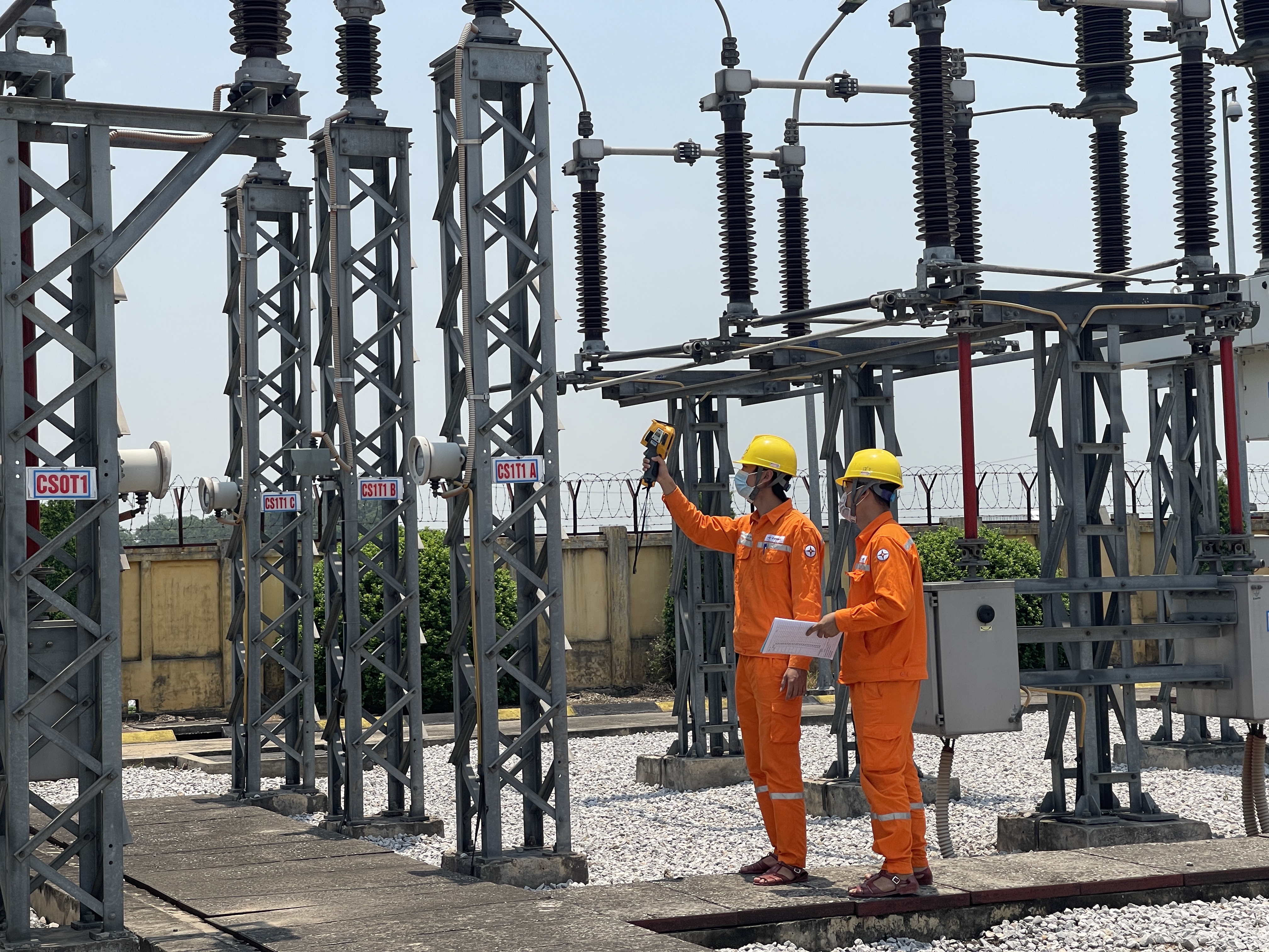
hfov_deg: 30.3
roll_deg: +0.7
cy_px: 476
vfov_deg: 22.9
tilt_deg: +3.3
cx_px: 634
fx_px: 2346
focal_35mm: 64
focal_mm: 7.5
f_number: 2.2
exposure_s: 1/1531
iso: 20
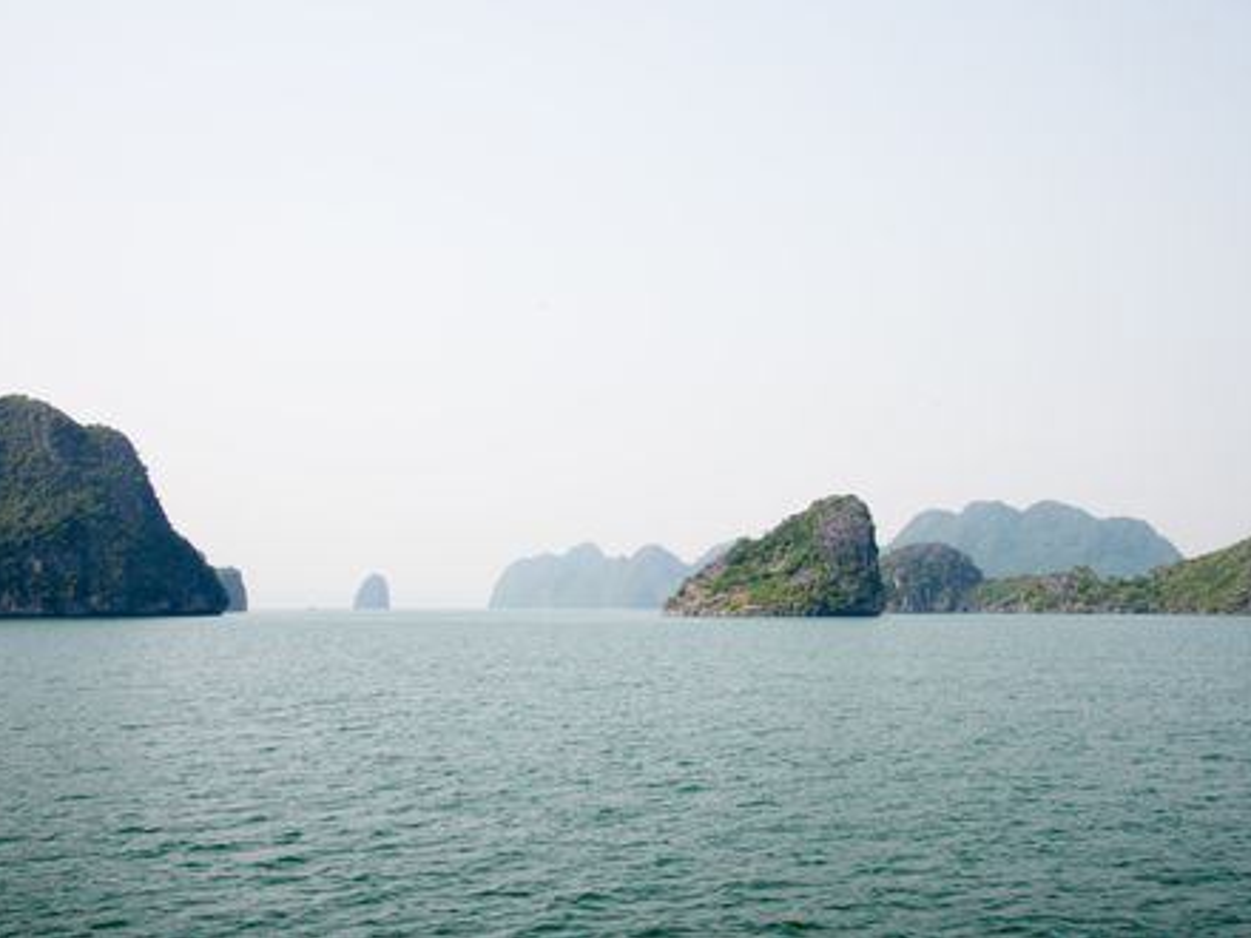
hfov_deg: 48.8
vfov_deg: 37.7
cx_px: 714
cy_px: 459
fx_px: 1373
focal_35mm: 38
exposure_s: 1/160
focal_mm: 34
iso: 1000
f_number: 22
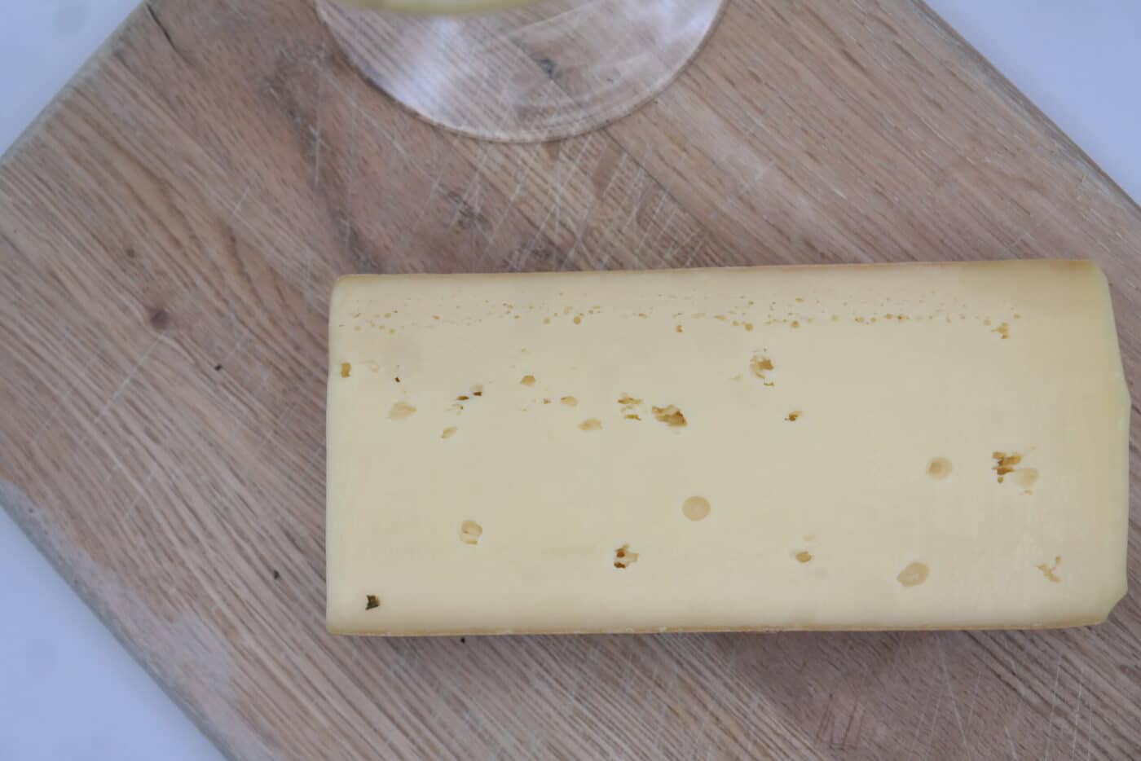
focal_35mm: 73
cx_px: 570
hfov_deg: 27.7
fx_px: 2314
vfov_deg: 18.7
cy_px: 380
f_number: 5.6
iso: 200
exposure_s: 1/100
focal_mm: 48
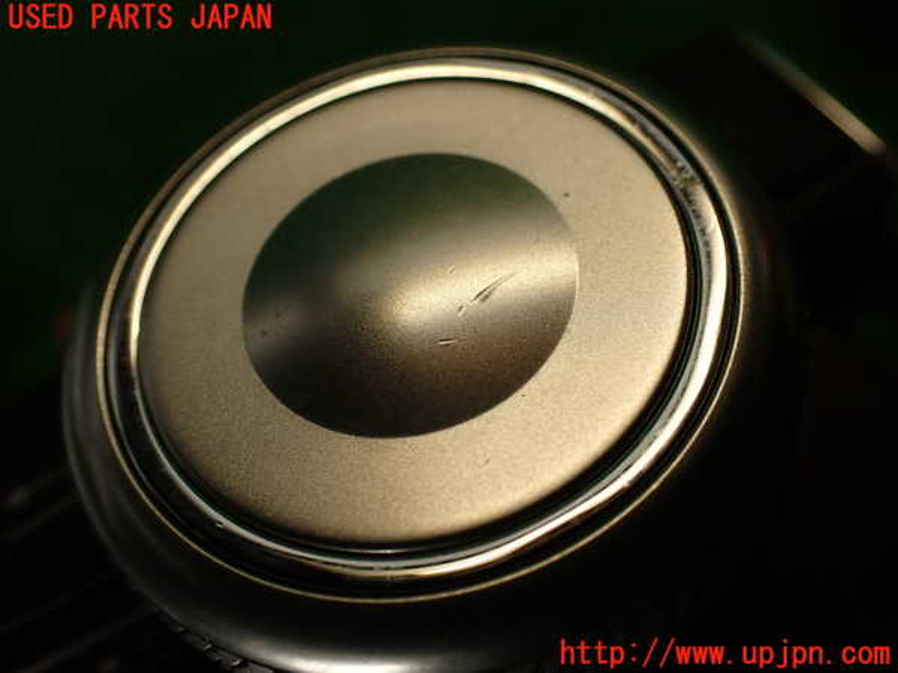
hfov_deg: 56.8
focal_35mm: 32
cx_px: 449
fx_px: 830
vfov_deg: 44.2
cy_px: 336
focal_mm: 5.79
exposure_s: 1/125
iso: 100
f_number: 3.2
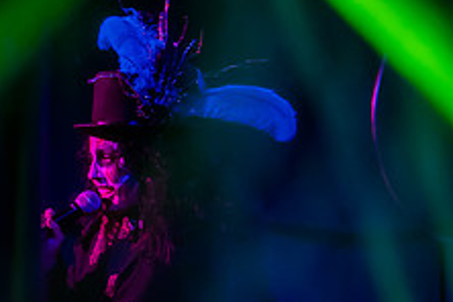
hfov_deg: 12.9
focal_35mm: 158
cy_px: 227
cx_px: 36
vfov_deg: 8.7
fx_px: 1988
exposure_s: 1/125
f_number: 4
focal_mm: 48
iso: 3200
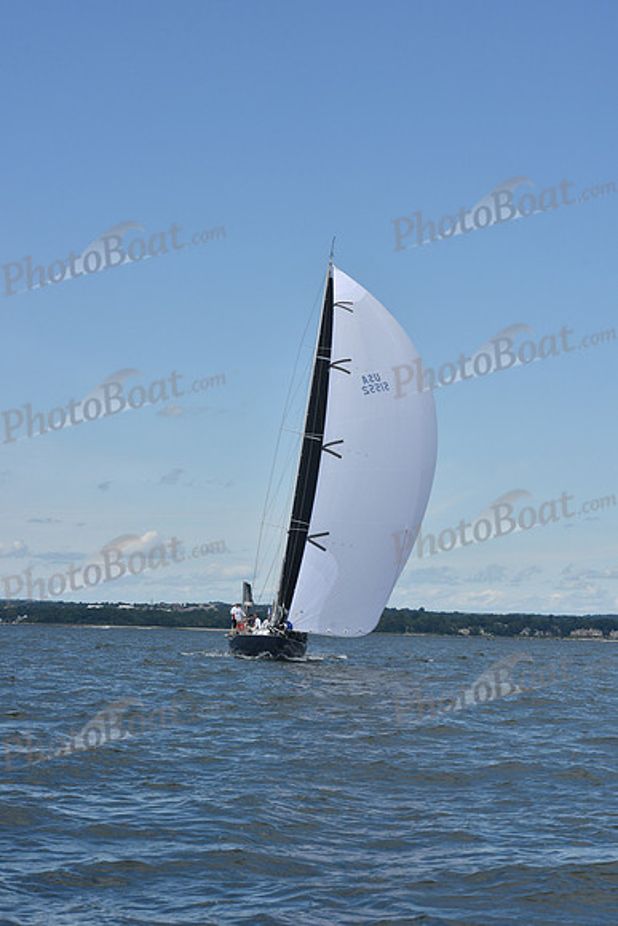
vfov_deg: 23.6
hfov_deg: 15.9
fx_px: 2213
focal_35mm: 86
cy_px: 463
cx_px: 309
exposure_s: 1/1000
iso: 320
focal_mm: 86
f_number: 10
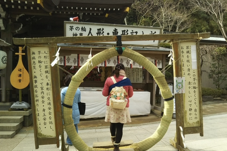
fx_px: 202
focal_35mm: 32
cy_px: 87
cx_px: 116
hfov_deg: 58.7
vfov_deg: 41.0
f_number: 2.2
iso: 25
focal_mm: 4
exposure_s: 1/218
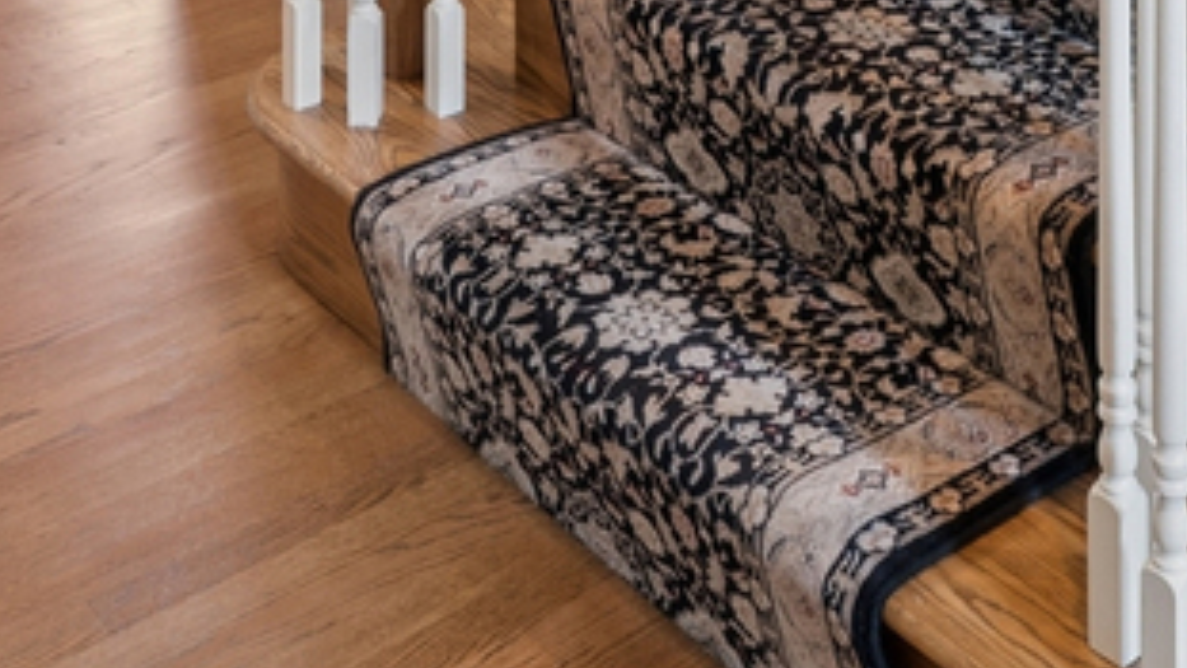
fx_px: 2235
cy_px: -897
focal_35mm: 71
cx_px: 794
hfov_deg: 29.5
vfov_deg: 13.1
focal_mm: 13
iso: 400
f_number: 8
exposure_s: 1/5
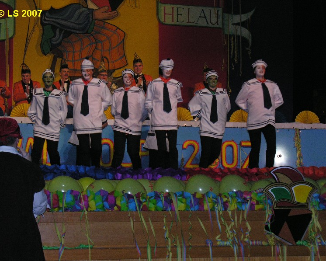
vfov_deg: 17.1
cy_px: 131
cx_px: 164
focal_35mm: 90
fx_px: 868
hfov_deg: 21.3
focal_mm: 21.8
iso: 200
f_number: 4.4
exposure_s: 1/60.1
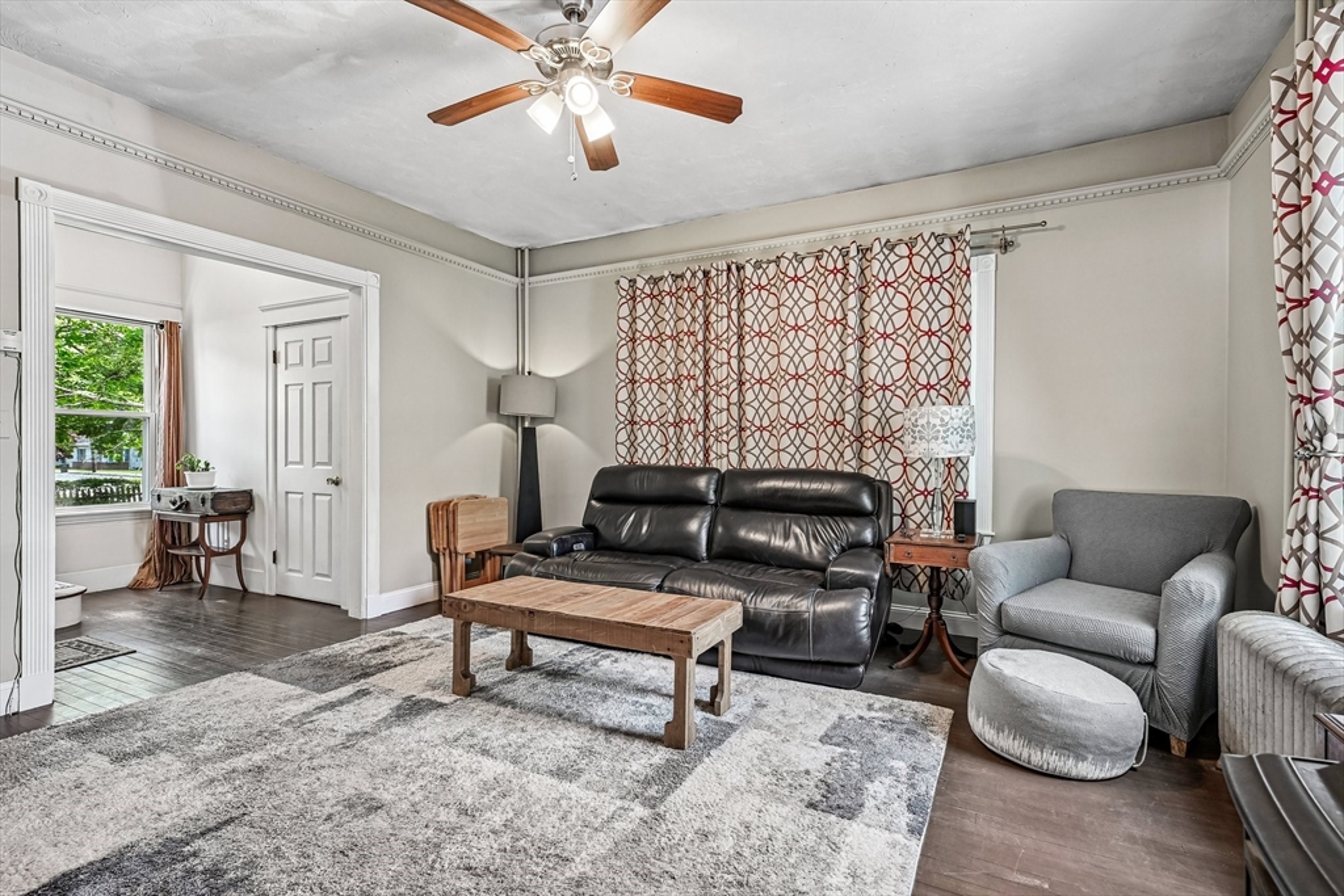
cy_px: 448
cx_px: 672
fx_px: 597
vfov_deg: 73.8
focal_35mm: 16
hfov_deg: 96.7
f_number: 8
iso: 400
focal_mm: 16
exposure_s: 1/4
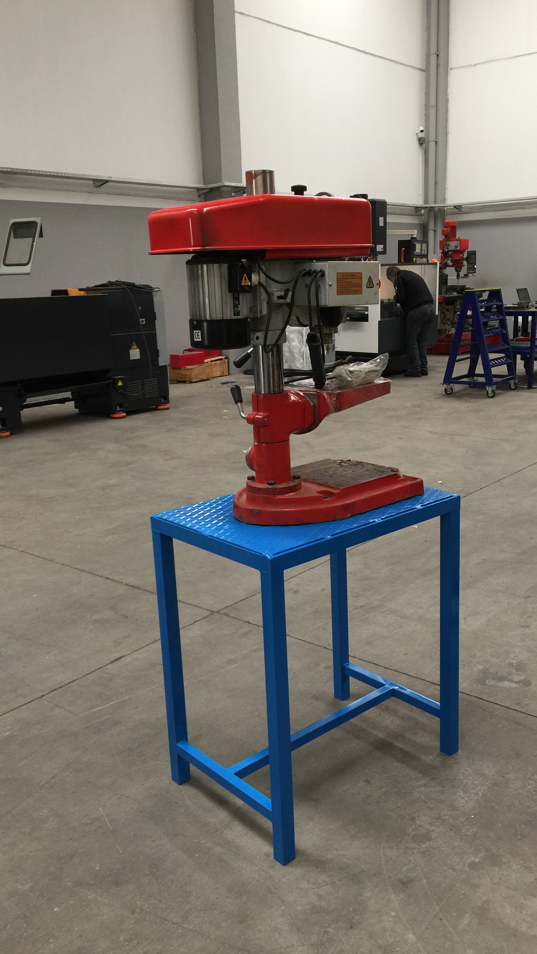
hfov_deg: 36.6
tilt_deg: -12.6
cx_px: 300
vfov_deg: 61.0
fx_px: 810
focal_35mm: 32
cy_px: 476
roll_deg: +1.1
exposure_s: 1/30
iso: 40
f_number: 2.2
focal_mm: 4.15
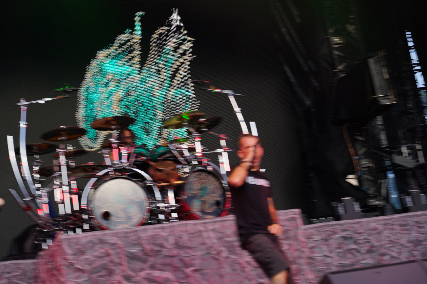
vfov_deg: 20.3
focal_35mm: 67
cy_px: 142
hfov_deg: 30.1
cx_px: 214
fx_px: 795
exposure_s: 1/80
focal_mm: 67
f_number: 4
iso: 160
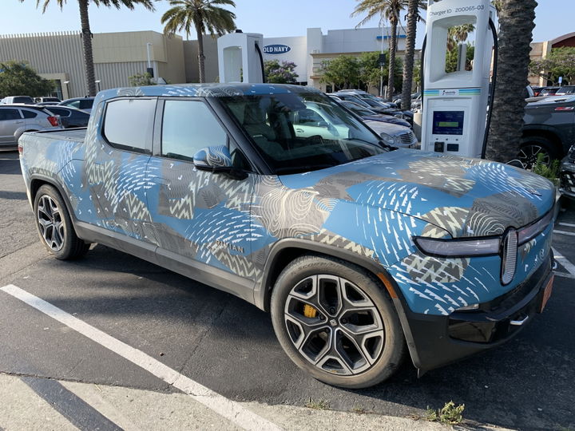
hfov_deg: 67.3
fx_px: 432
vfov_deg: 53.1
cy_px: 216
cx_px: 288
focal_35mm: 26
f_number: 1.8
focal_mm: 4.25
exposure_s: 1/981
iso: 25
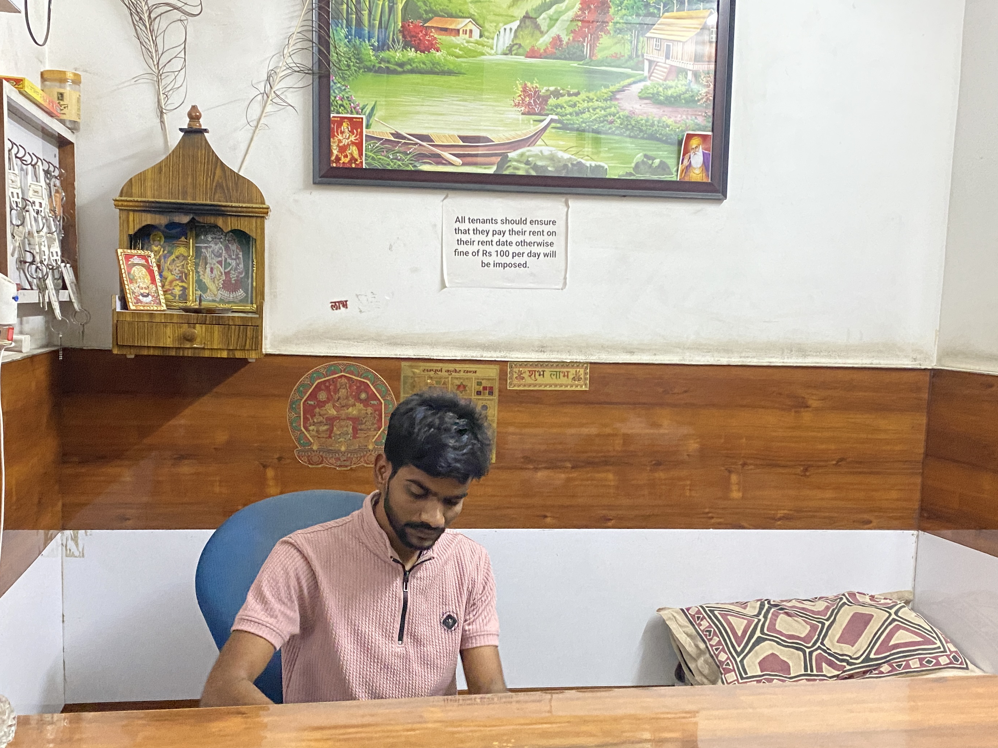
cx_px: 495
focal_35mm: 38
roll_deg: -1.7
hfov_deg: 49.0
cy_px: 456
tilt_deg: -8.0
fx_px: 1096
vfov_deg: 37.5
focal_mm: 4.25
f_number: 1.8
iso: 320
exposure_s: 1/50
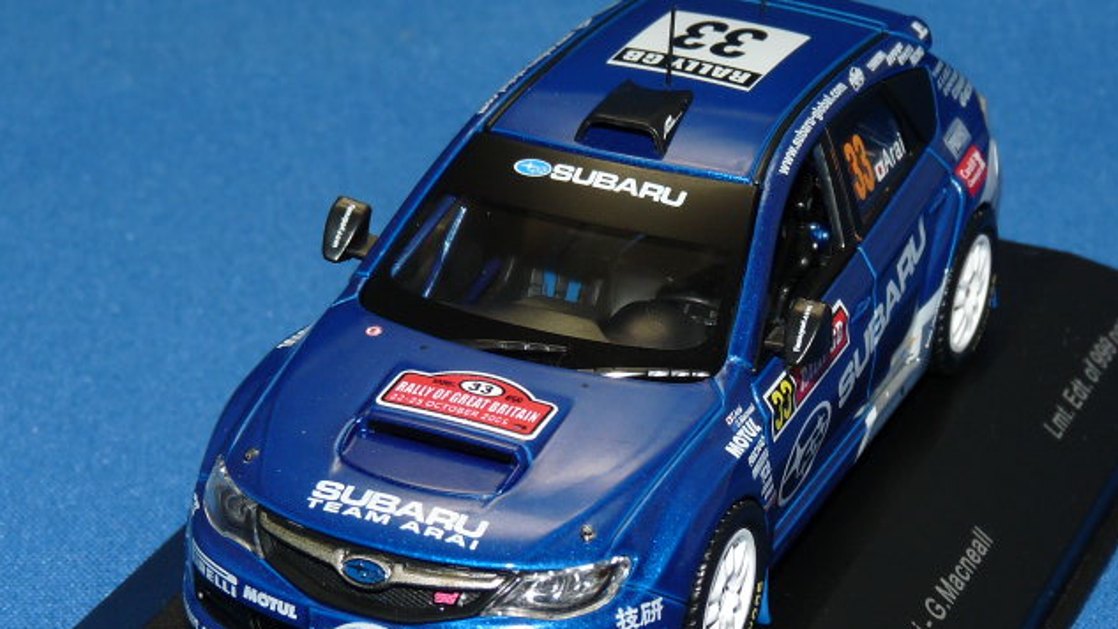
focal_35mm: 119
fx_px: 3528
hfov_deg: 18.0
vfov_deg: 10.2
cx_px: 563
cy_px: 339
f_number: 4
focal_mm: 10.8
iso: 100
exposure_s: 1/30
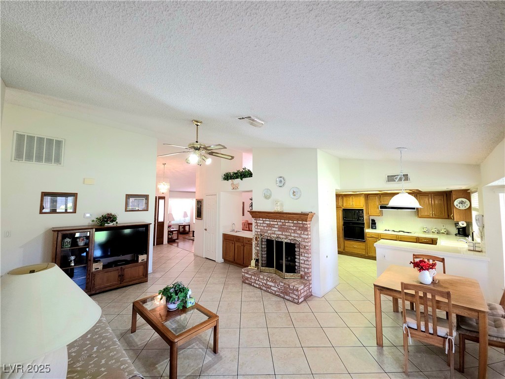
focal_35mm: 13
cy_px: 190
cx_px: 252
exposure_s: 1/30
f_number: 1.9
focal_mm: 2.2
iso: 100
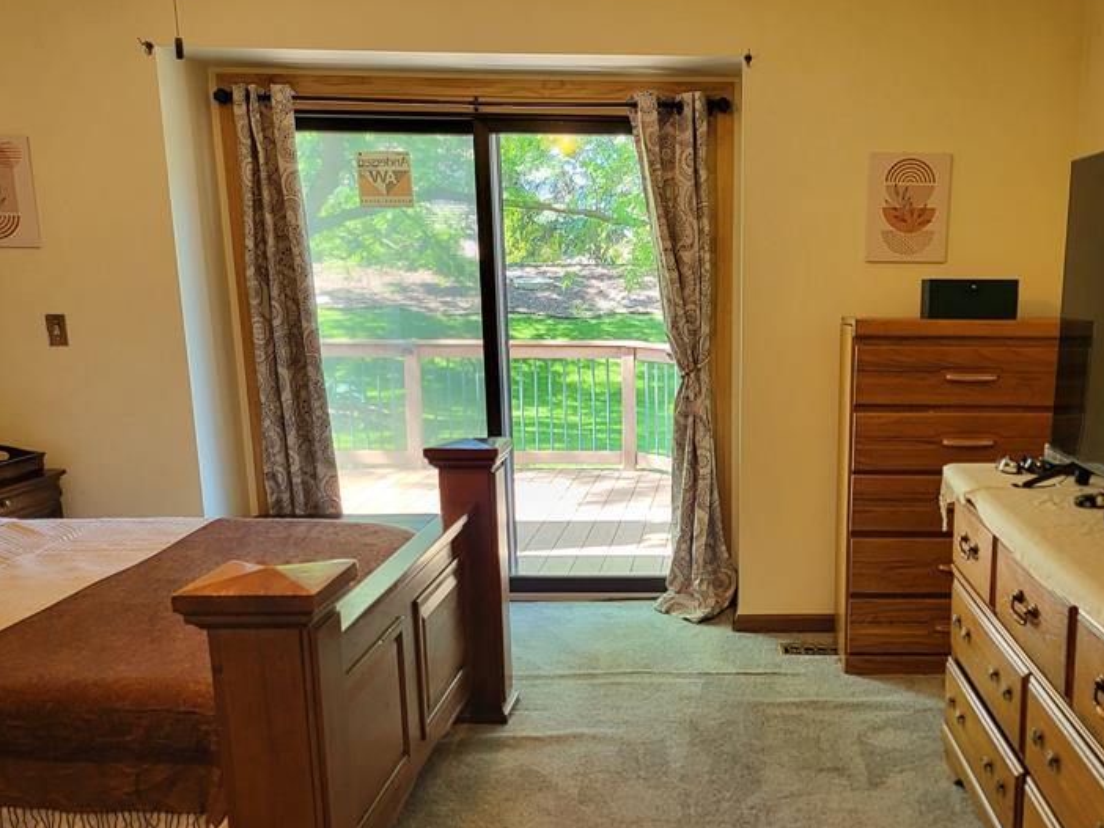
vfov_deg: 40.3
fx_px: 1117
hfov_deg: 51.5
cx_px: 752
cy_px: 539
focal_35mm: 35
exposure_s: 1/60
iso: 200
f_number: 1.8
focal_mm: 5
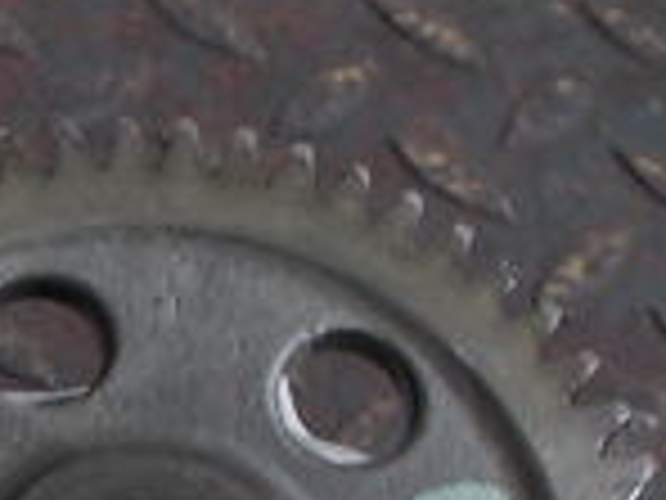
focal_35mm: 125
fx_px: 2405
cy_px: 874
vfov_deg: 11.1
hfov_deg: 15.0
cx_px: -234
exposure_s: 1/100
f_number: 3.3
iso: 80
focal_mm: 4.1
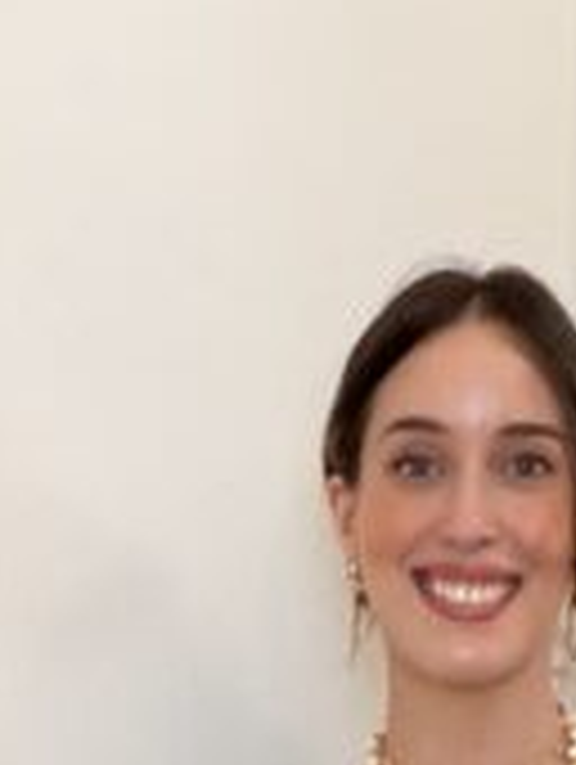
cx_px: 324
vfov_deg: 12.1
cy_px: 1634
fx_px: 3120
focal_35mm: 141
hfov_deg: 10.5
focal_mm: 2.71
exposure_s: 1/60
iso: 125
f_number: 1.9
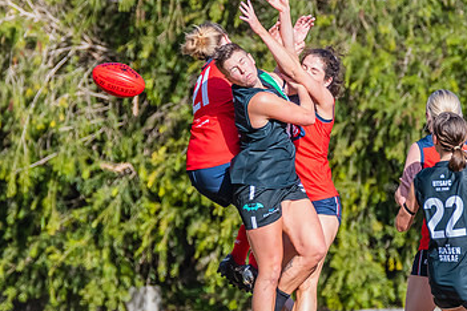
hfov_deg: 1.7
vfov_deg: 1.1
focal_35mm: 1250
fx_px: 16214
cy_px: 136
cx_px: 304
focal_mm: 450
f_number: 8
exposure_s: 1/1600
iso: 800
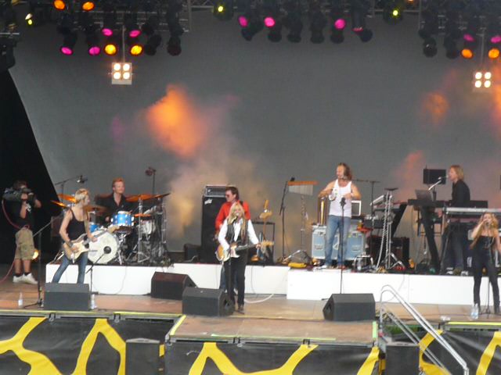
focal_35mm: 190
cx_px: 250
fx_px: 2750
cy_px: 188
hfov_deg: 10.4
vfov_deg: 7.8
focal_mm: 31.6
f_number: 8
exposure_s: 1/40
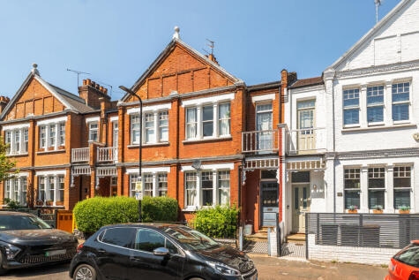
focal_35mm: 18
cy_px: 140
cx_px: 210
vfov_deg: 67.4
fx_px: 210
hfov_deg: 90.0
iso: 400
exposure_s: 1/500
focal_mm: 12
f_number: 8
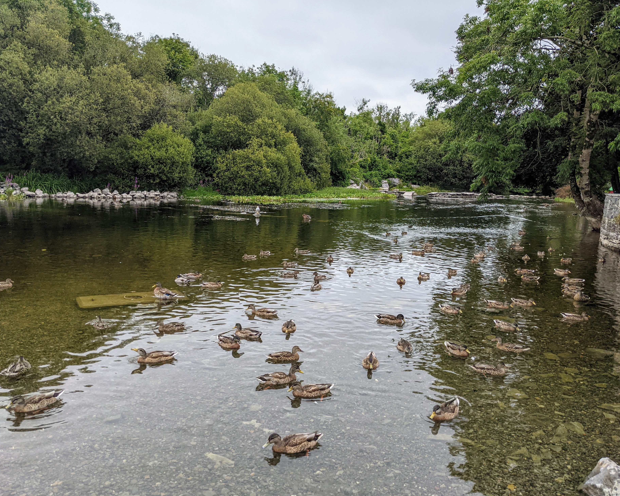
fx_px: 532
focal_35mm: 29
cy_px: 248
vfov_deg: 50.0
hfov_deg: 60.4
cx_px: 320
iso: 87
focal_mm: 4.38
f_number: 1.73
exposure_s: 1/1117
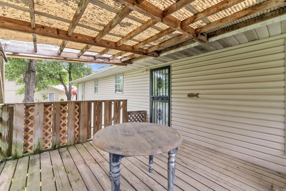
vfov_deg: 77.3
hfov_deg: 100.4
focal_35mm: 15
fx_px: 119
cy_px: 96
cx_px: 143
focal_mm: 10
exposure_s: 1/1.25
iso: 160
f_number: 9
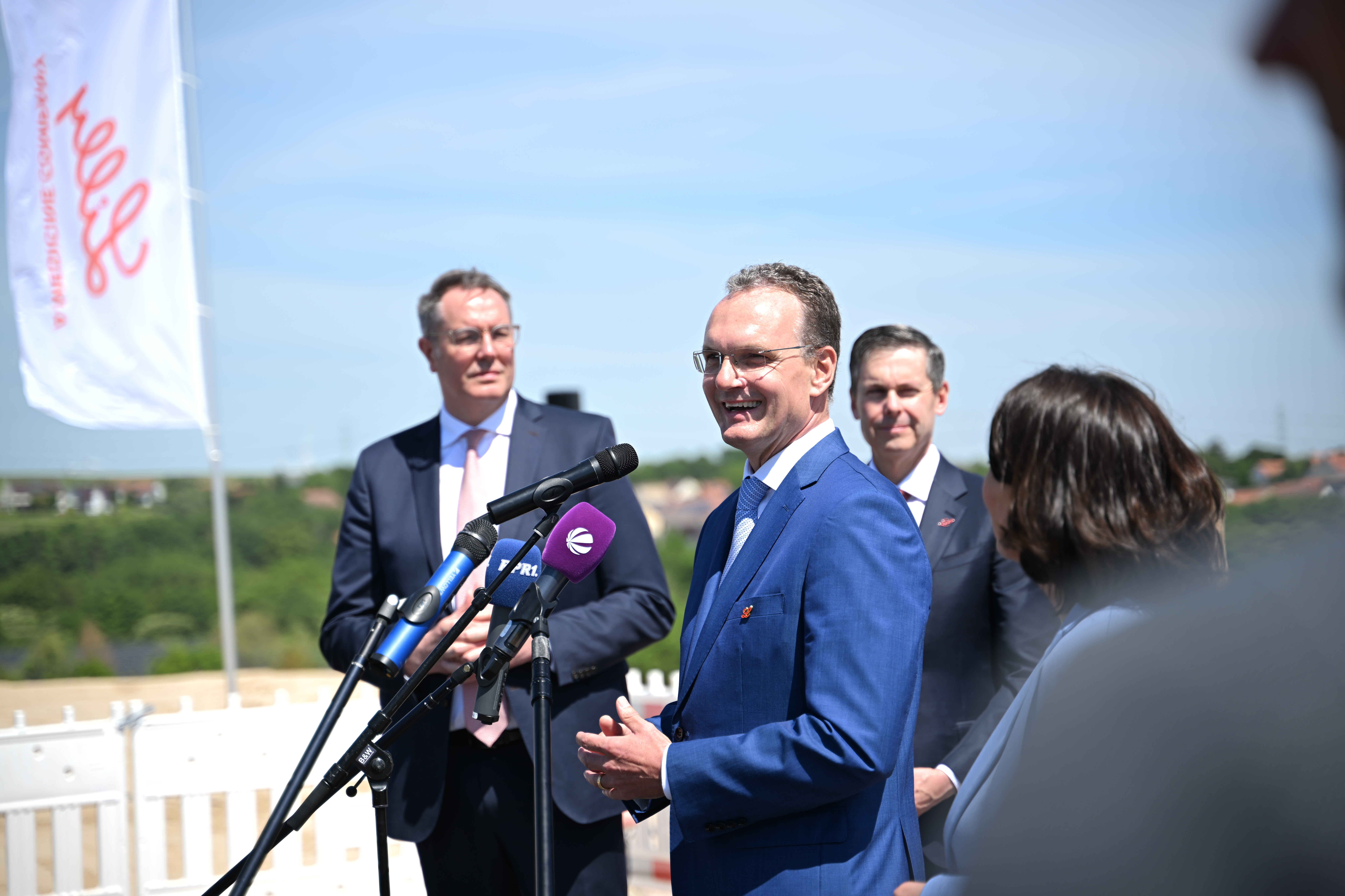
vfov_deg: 18.2
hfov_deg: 27.0
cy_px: 448
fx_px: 2802
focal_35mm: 75
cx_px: 672
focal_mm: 75
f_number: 2.8
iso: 32
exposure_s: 1/500
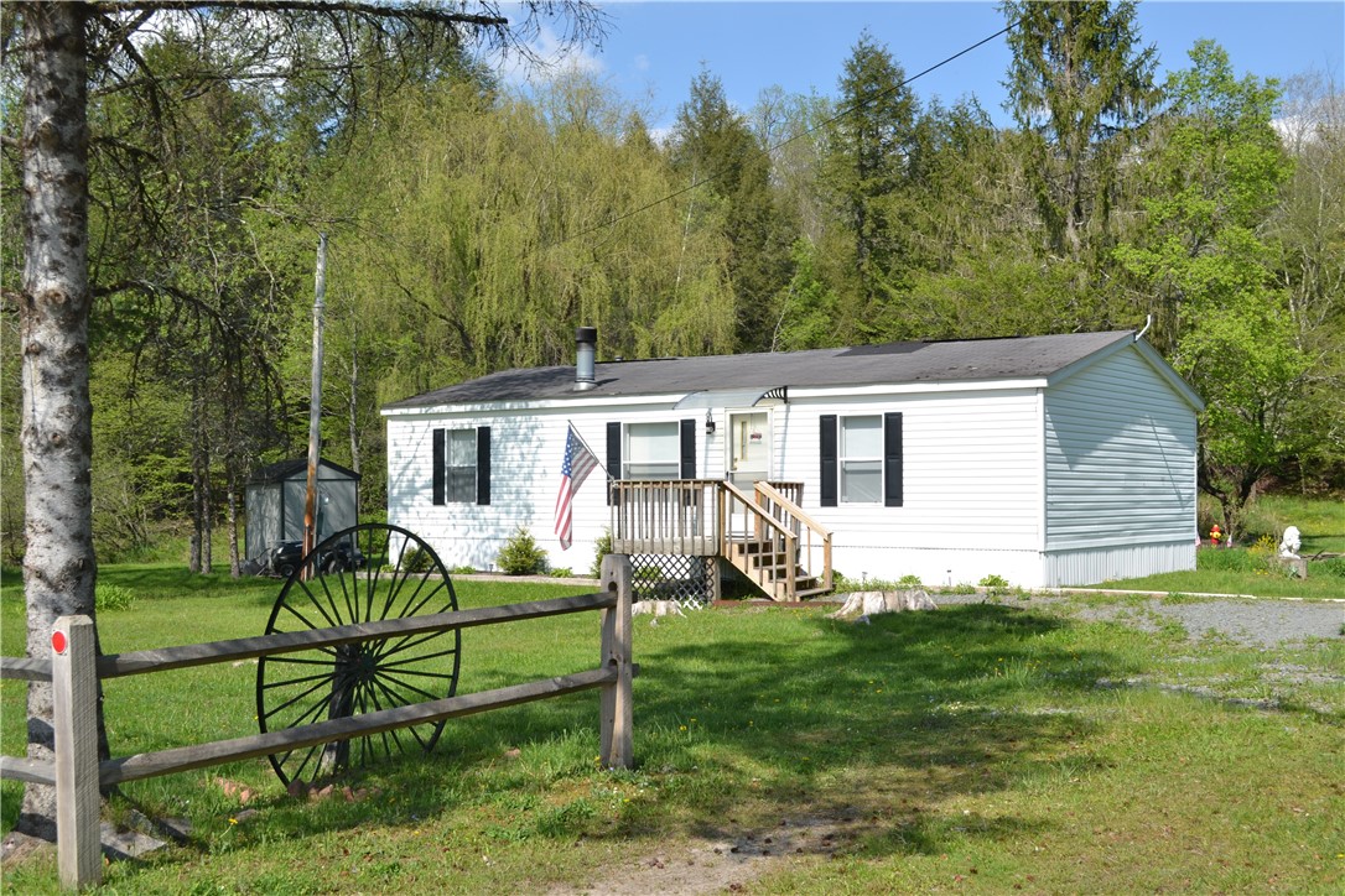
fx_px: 1457
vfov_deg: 34.2
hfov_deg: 49.6
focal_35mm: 39
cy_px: 448
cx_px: 672
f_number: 7.1
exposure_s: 1/200
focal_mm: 26
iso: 100
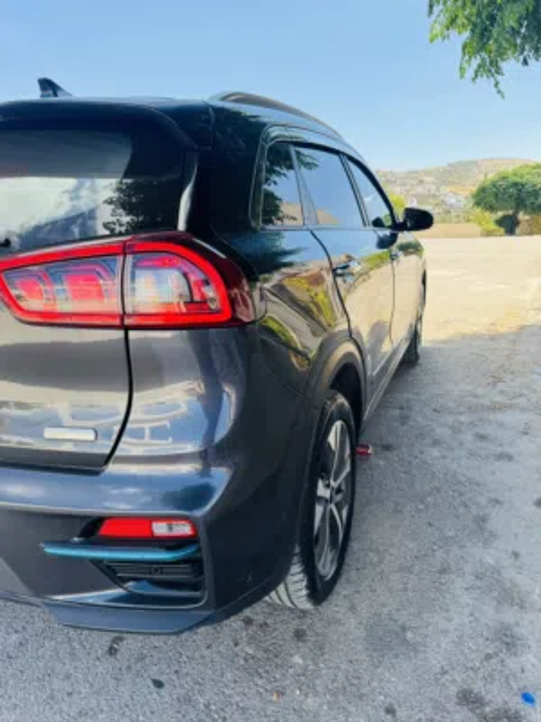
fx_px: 500
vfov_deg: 71.6
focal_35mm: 24
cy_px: 361
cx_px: 270
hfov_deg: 56.8
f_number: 1.78
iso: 80
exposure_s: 1/782
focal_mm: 6.76
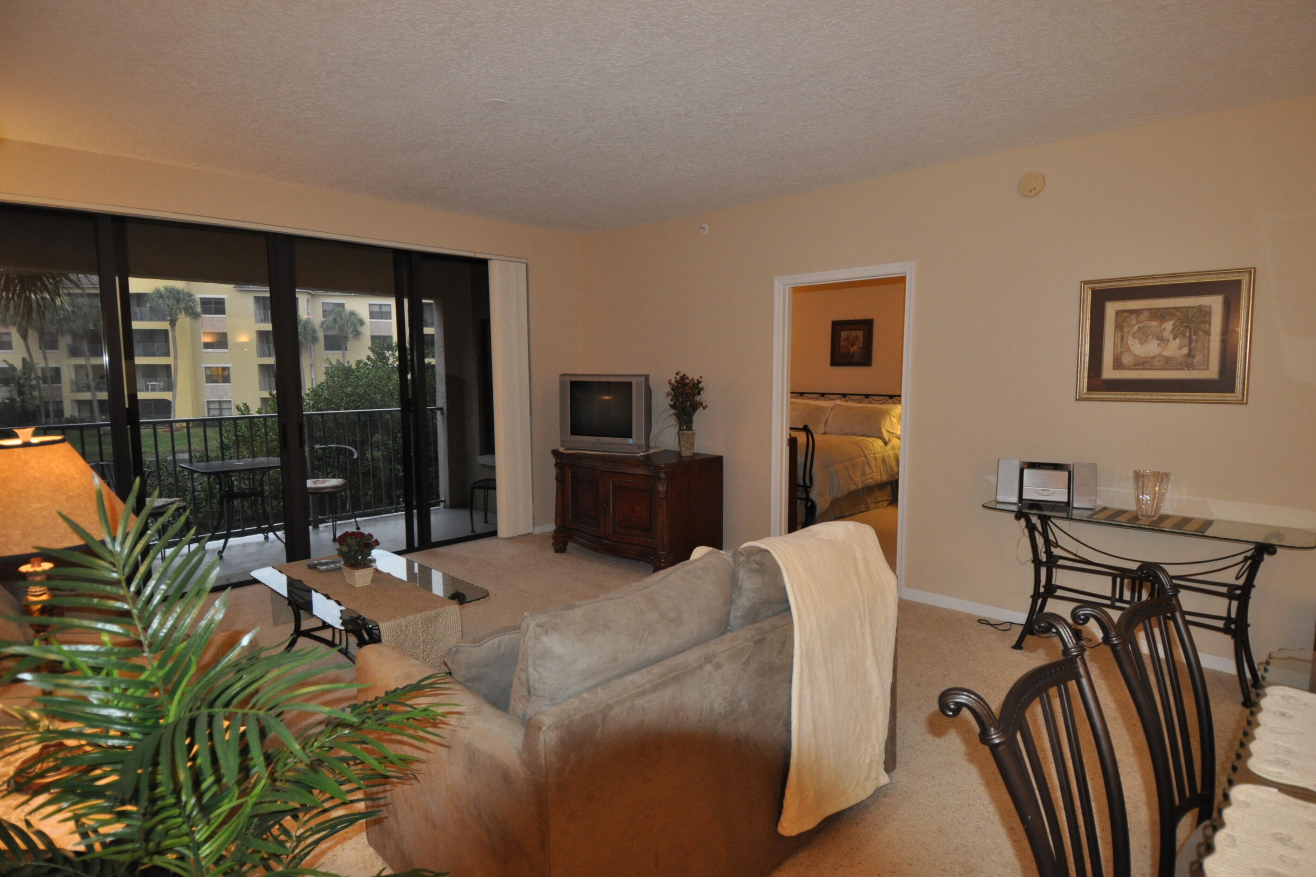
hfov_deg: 86.9
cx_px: 684
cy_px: 438
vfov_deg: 64.5
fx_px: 694
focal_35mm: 19
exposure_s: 1/60
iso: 800
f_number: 4
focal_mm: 12
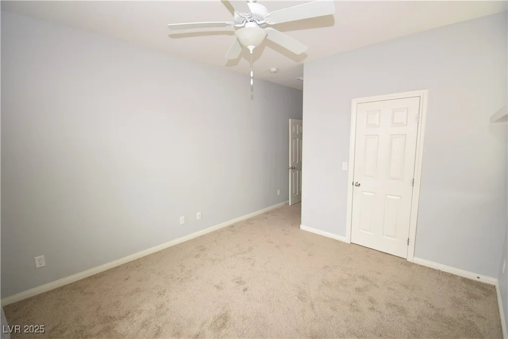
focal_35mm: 15
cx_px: 254
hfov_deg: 100.4
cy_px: 170
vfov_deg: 77.3
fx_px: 212
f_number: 4.5
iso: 400
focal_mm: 10
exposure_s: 1/30
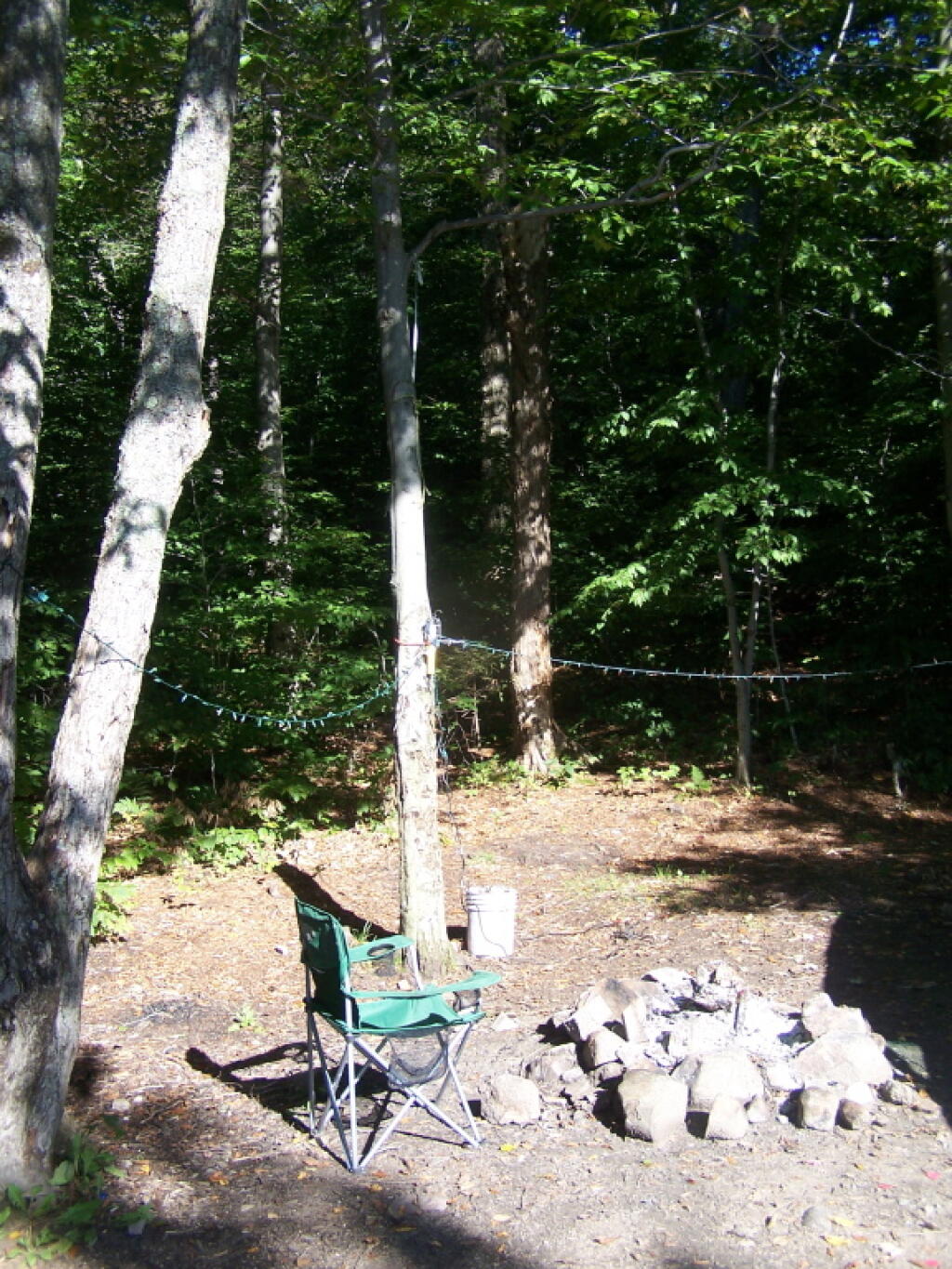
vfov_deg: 49.0
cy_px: 634
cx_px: 476
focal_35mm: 38
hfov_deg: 37.7
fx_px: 1393
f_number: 2.8
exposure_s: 1/250
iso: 80
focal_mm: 6.3
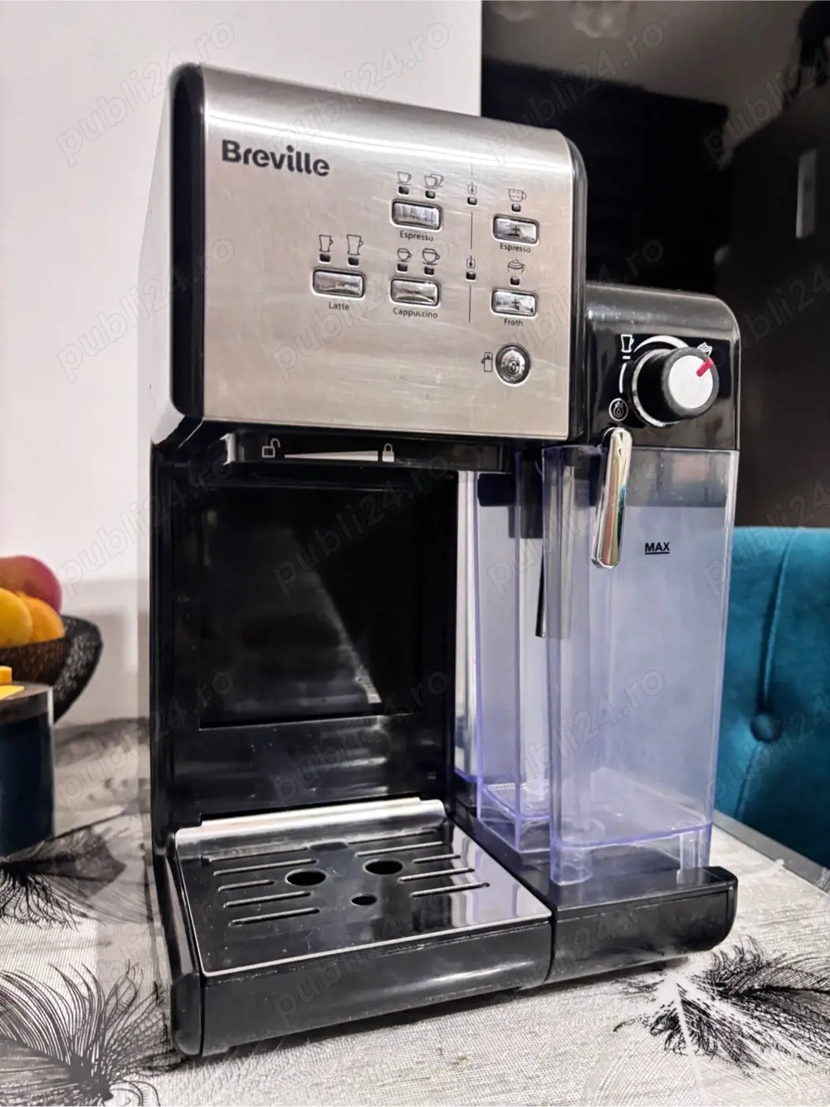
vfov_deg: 67.3
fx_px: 831
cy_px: 554
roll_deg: -1.3
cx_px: 415
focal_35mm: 26
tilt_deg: -3.0
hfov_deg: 53.0
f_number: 1.6
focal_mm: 5.96
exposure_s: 1/50
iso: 400
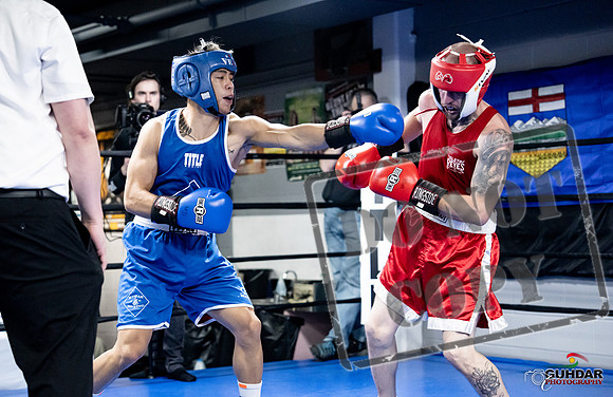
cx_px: 269
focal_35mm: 76
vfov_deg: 17.7
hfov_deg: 26.9
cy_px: 228
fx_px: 1278
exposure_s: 1/1000
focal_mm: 67
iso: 8000
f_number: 2.8
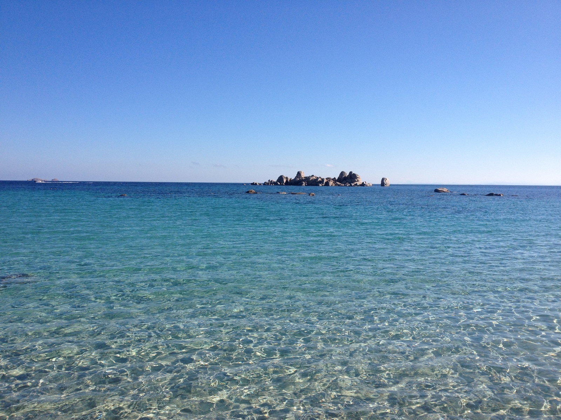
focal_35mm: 35
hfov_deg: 52.6
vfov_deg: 40.7
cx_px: 280
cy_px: 210
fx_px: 567
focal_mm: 4.28
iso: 64
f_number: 2.4
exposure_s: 1/2208
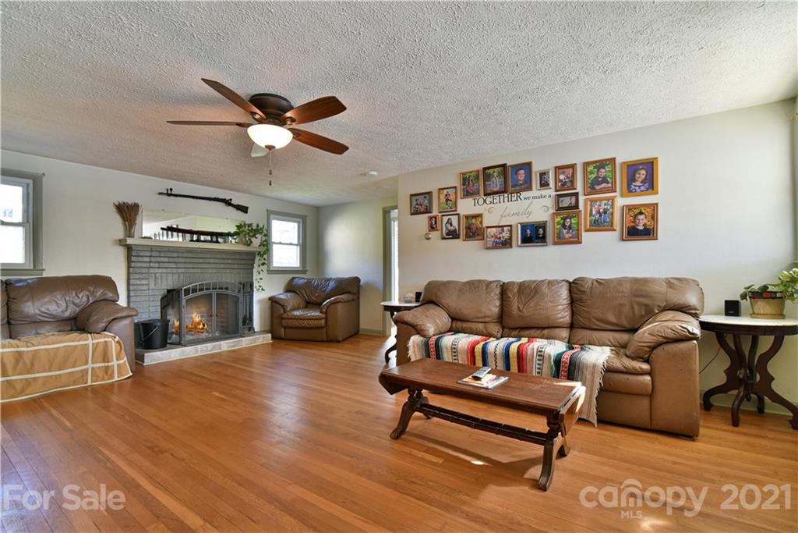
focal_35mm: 16
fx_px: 355
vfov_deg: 73.8
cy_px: 266
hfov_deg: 96.7
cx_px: 399
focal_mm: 16
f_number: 5
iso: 1600
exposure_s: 1/100
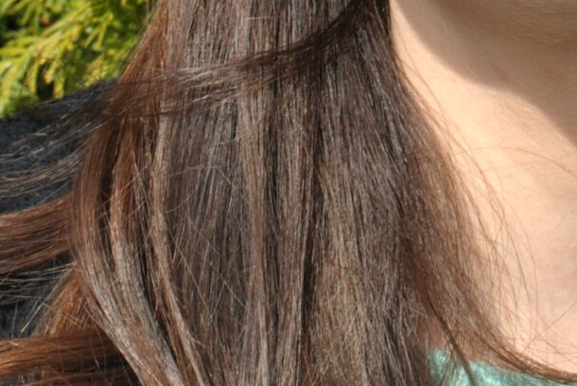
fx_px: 3032
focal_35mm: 189
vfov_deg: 7.2
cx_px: 531
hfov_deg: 10.8
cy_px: -191
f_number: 6.3
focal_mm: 30
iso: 100
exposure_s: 1/200
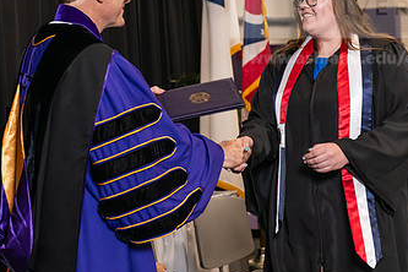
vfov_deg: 11.2
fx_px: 1383
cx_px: 194
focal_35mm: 122
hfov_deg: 16.8
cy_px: 84
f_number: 5
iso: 1600
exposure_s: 1/125
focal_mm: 70
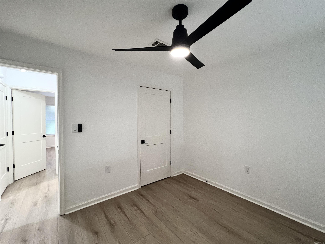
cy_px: 122
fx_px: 122
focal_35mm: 13
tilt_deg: -1.4
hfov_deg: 106.2
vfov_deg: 89.9
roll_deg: -1.8
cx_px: 162
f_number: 1.8
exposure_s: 1/60
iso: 400
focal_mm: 1.57
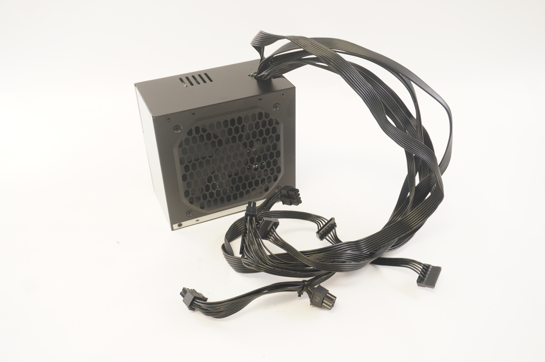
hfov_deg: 55.1
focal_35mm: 34
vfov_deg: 38.3
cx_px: 272
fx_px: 522
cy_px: 181
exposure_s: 1/13
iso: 400
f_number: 5.6
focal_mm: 23
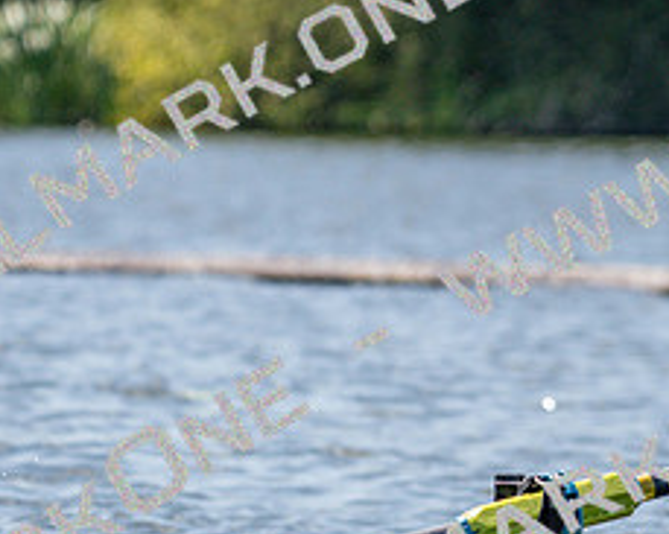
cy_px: 325
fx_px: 9500
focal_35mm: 480
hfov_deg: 4.0
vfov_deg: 3.2
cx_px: 798
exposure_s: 1/2000
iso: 320
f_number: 5.6
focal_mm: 202
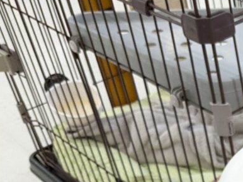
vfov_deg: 17.0
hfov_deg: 19.9
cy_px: 204
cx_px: 375
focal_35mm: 84
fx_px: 589
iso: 185
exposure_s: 1/99.9
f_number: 1.73
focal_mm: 4.38
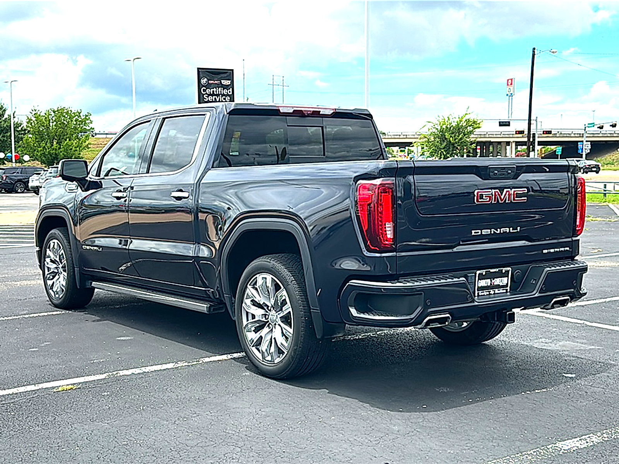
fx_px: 697
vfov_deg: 36.8
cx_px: 310
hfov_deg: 47.9
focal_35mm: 39
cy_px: 232
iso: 80
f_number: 1.78
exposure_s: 1/2899
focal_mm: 6.86
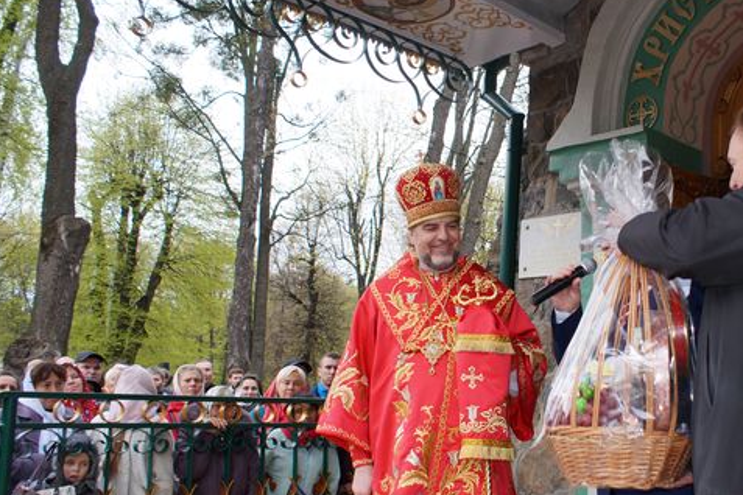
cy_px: 266
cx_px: 541
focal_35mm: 44
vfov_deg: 30.5
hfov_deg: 43.3
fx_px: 908
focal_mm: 20
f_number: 4
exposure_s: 1/60
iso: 100
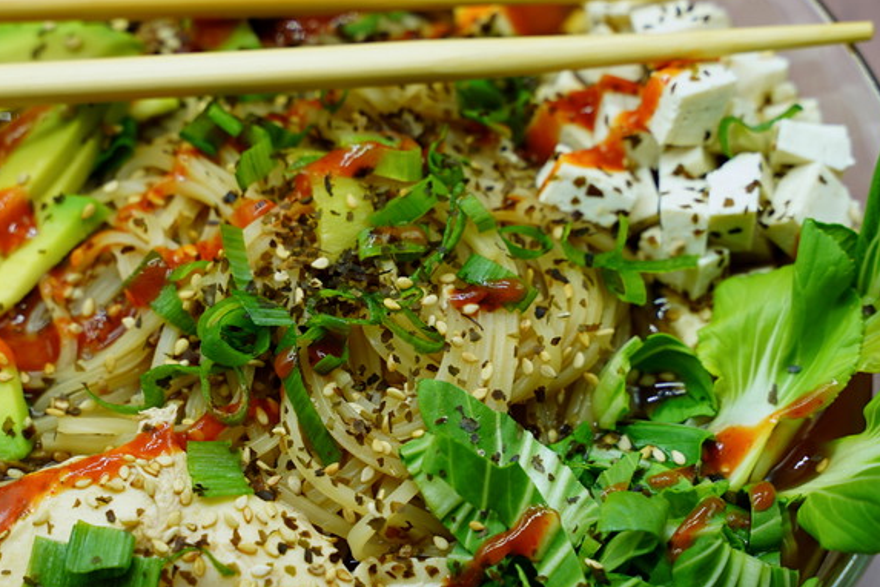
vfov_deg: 8.7
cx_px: 339
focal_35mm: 157
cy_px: 310
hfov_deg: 13.1
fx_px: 3837
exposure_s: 1/80
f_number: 4
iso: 125
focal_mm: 75
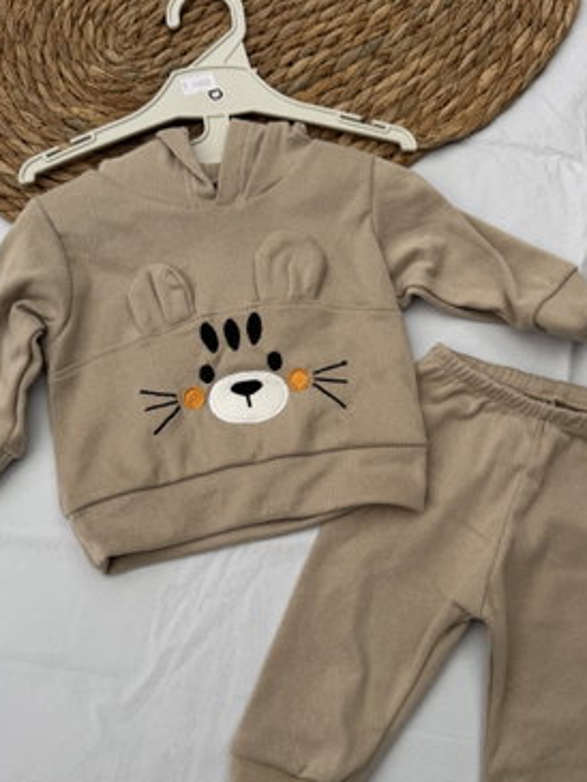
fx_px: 791
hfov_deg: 40.7
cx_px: 304
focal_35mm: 35
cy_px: 442
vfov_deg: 52.5
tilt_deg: -79.9
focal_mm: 6.76
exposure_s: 1/2710
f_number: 1.78
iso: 80
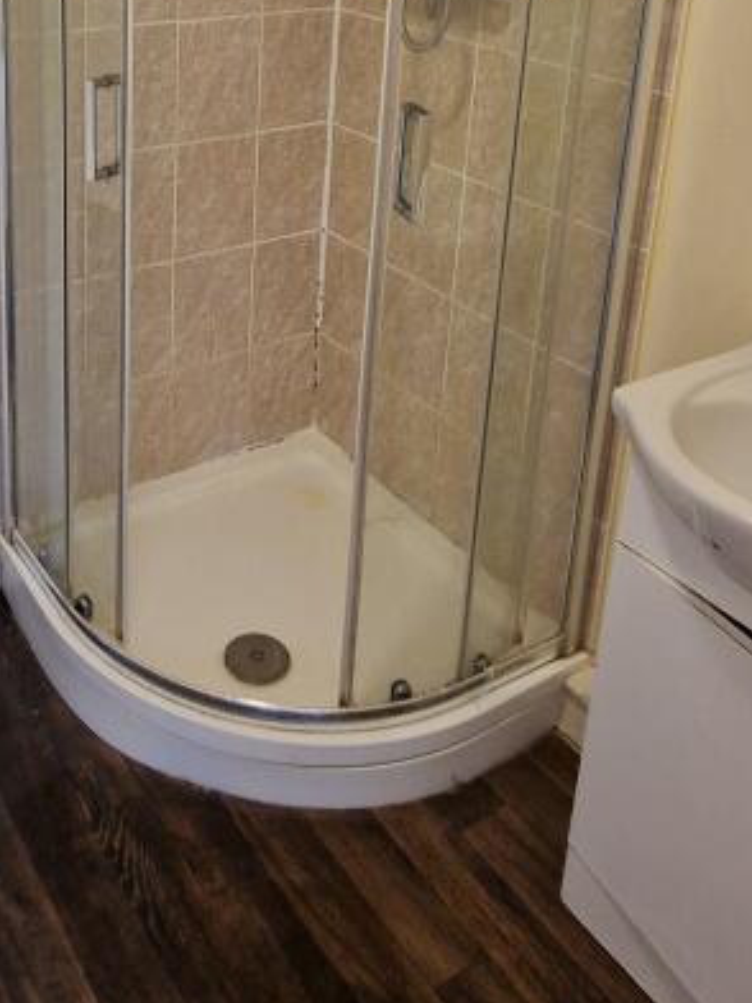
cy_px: 125
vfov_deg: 48.9
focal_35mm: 34
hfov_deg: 40.8
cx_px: 202
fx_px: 985
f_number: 2.2
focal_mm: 2.2
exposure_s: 1/30
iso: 500
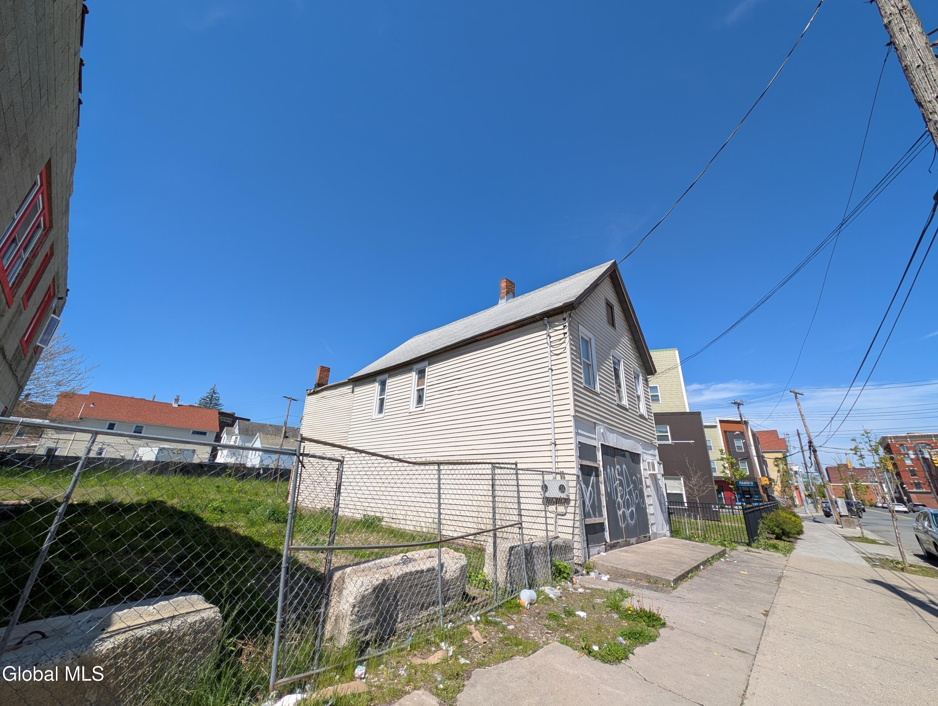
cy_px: 353
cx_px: 469
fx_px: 326
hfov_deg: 110.5
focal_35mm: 12
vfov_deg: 94.6
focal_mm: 2.23
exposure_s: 1/1859
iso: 40
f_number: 1.95
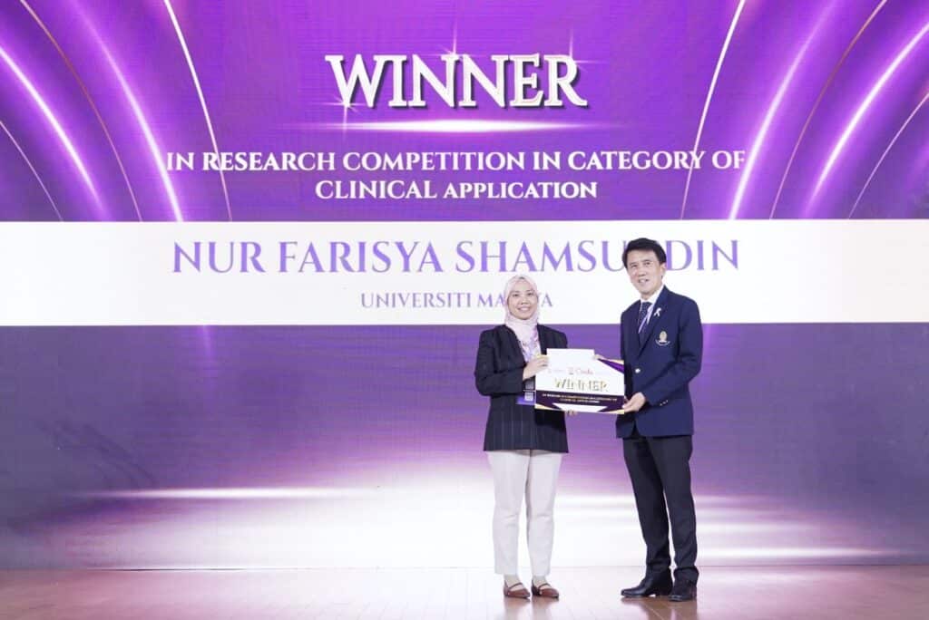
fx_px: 1136
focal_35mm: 44
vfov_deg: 30.6
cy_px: 310
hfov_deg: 44.5
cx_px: 464
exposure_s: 1/60
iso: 1000
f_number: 4
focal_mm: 44
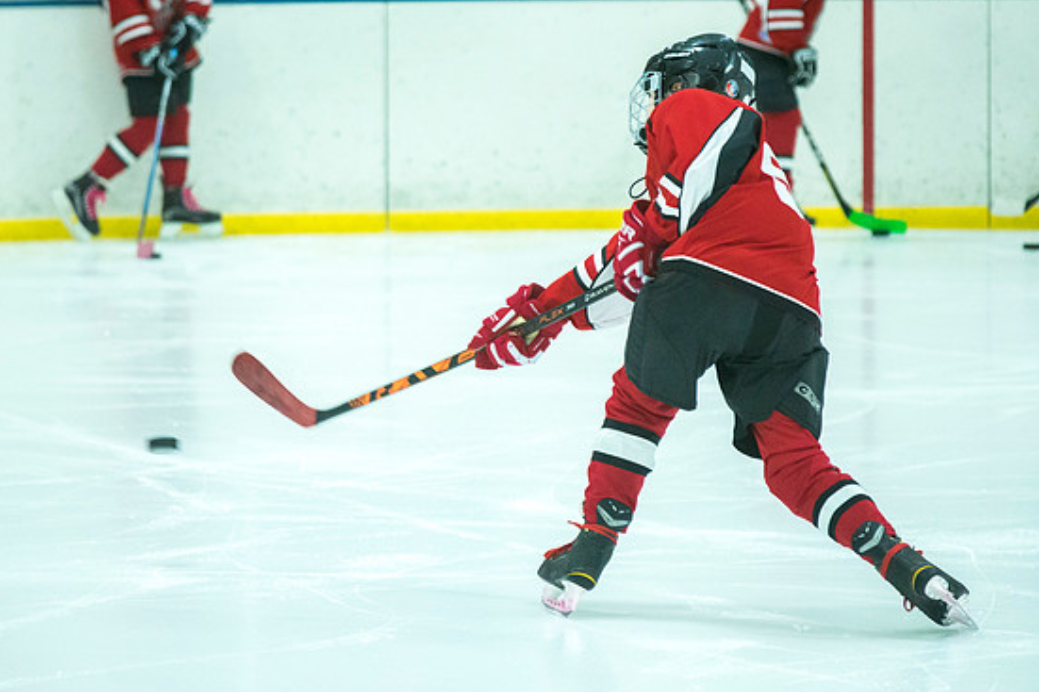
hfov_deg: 8.4
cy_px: 322
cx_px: 493
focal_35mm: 246
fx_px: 7097
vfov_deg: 5.6
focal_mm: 195
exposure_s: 1/500
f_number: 5.6
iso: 6400
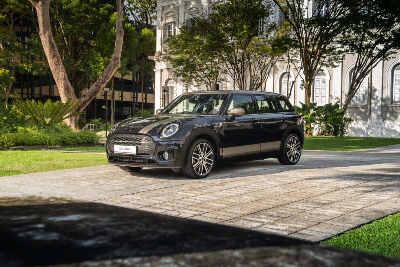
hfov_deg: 42.7
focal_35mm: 46
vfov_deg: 29.2
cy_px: 134
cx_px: 200
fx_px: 511
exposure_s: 1/125
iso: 200
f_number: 6.3
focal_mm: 46
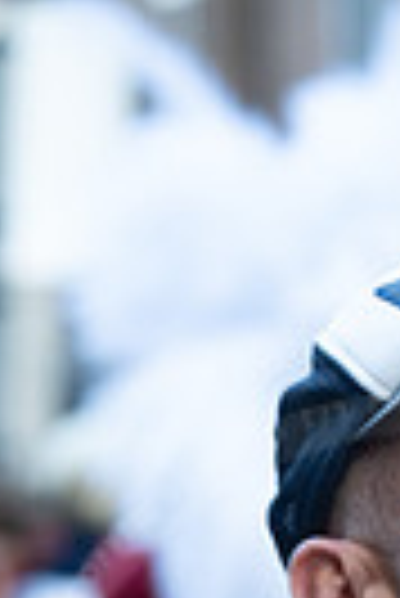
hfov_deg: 4.8
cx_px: 566
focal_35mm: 287
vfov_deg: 7.0
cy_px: 935
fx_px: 4771
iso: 1000
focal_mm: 85
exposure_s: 1/500
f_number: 3.5
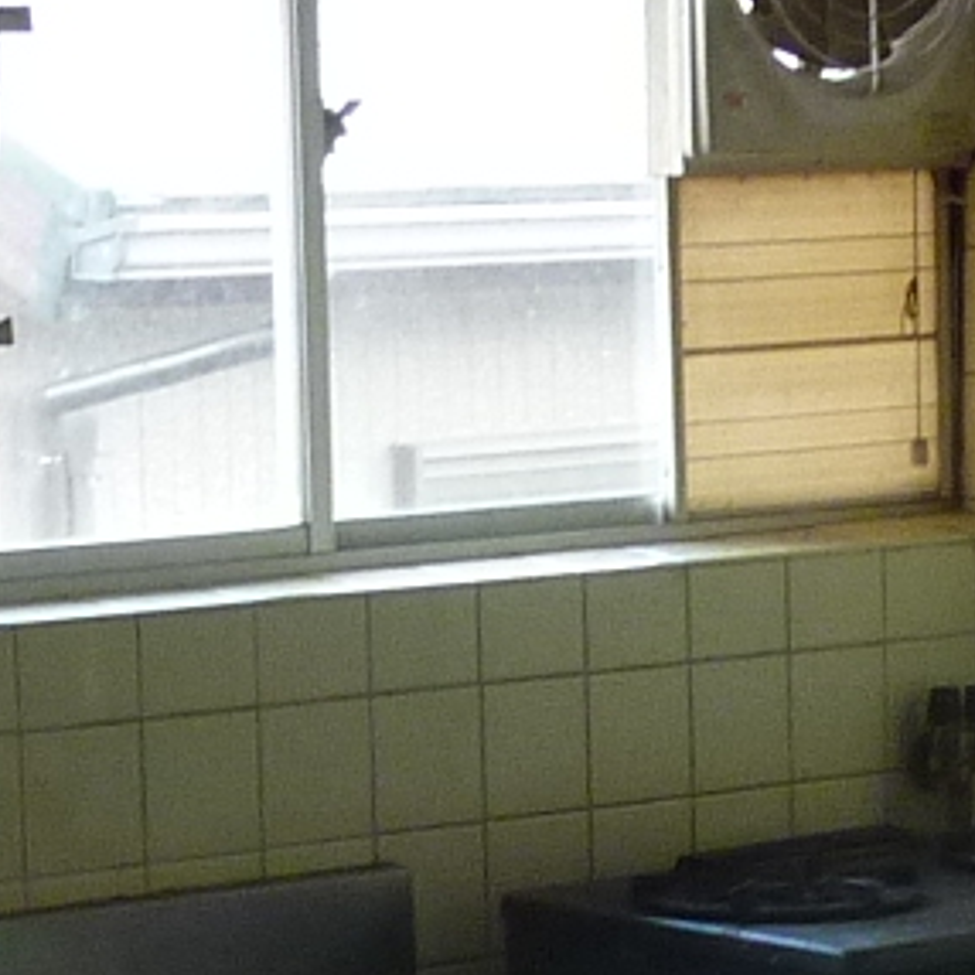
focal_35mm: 158
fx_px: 5035
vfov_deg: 10.9
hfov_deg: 11.0
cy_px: 1122
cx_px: 678
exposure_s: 1/30
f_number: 3.3
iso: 200
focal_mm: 4.1
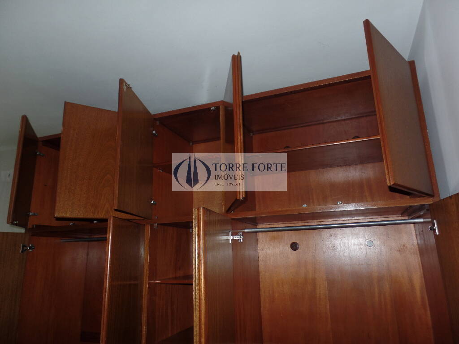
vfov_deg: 58.9
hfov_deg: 73.9
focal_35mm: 23
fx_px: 305
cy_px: 172
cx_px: 230
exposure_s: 1/30
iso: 100
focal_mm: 4.1
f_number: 2.8
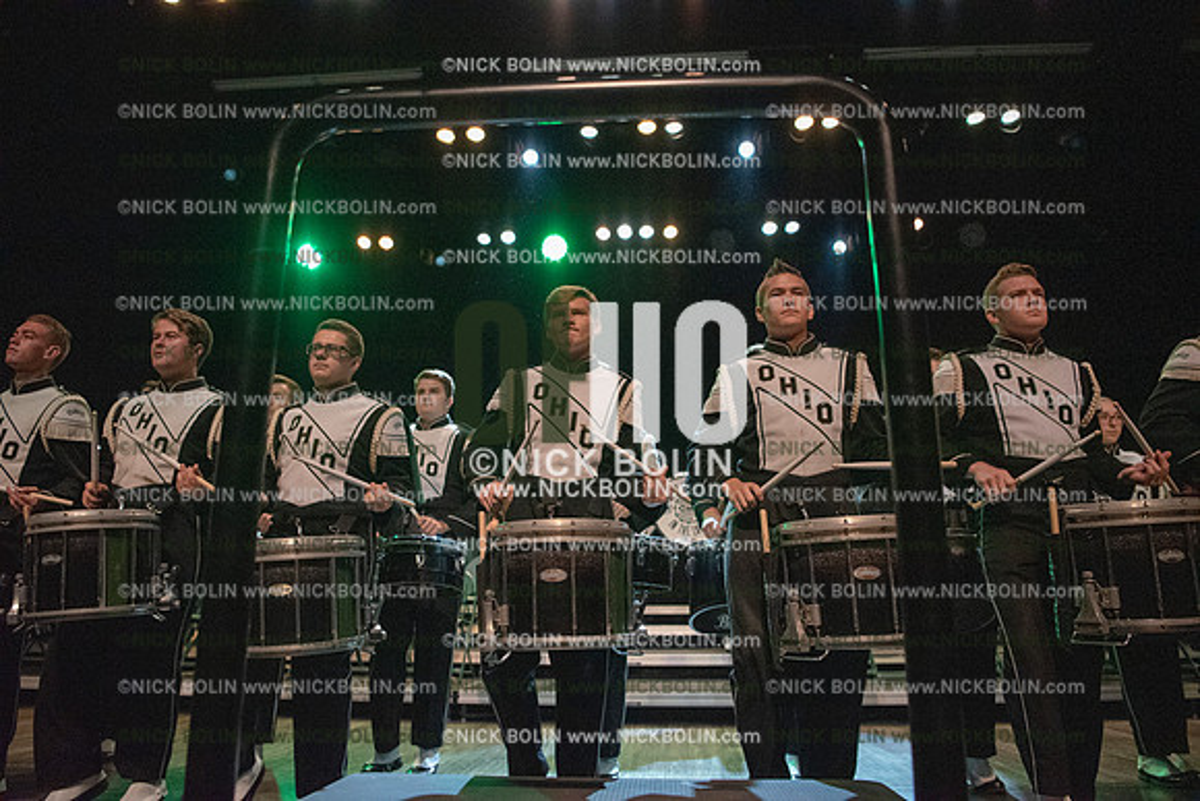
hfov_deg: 73.7
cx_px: 600
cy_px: 400
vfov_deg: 53.2
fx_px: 800
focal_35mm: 24
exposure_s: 1/4000
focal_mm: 24
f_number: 2.8
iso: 10000
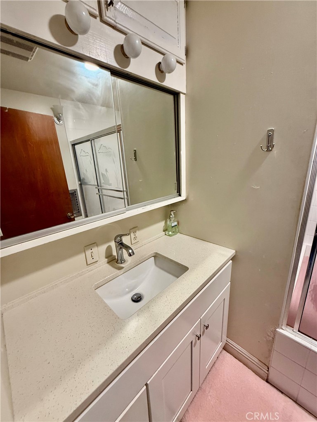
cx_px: 158
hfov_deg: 85.7
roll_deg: +3.9
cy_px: 211
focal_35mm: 14
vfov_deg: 102.1
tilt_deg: -15.1
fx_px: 171
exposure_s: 1/60
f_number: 2.2
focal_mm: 2.22
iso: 250
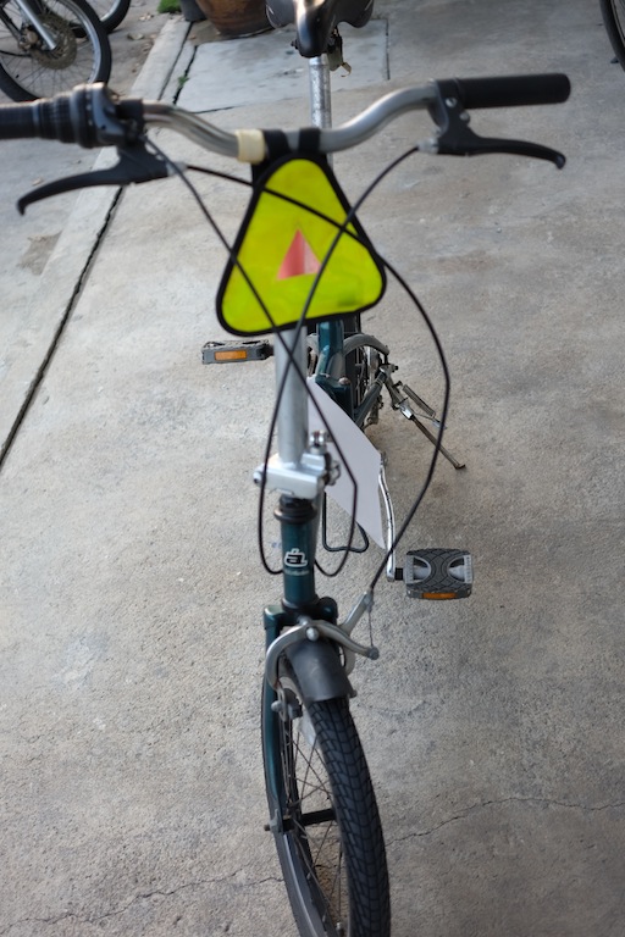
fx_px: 1068
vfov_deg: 47.4
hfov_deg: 32.6
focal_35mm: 41
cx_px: 312
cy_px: 468
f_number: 2.8
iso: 200
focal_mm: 27
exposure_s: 1/60
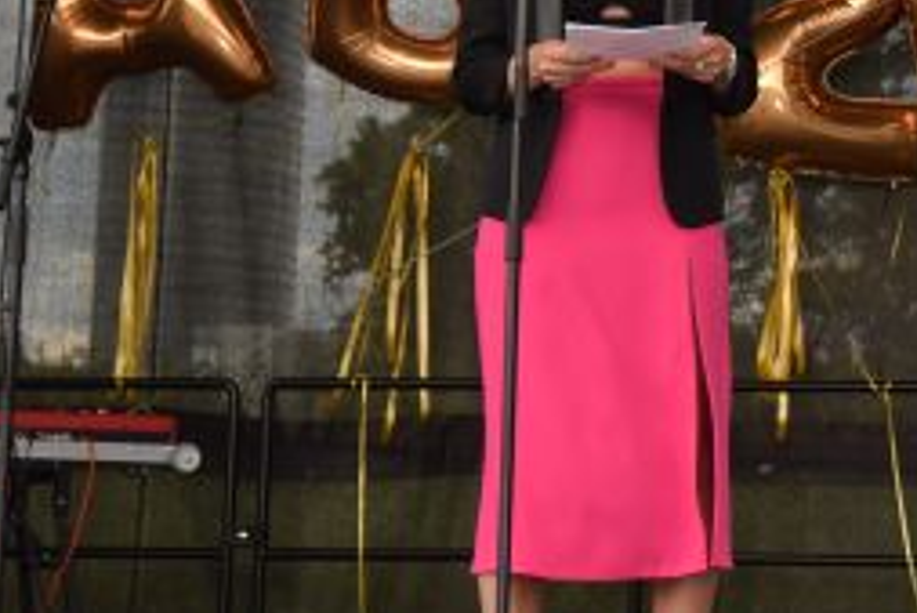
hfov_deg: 12.5
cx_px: 1055
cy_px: 5
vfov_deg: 8.5
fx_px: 4103
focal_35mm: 161
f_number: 5.6
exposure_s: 1/160
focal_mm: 34
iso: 100
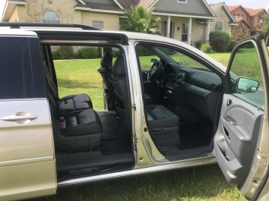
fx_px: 233
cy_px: 101
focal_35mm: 30
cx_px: 132
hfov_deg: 60.0
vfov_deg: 46.7
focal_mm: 4.15
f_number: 2.2
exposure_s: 1/663
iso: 25
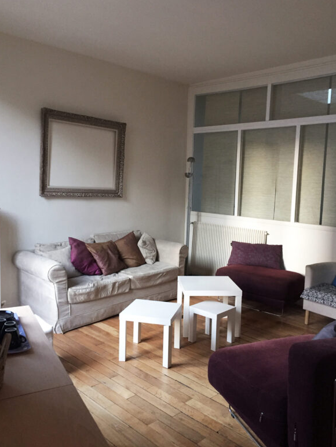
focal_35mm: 30
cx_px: 166
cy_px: 216
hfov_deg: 46.8
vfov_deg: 59.9
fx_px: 388
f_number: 2.2
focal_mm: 4.15
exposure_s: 1/33
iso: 160
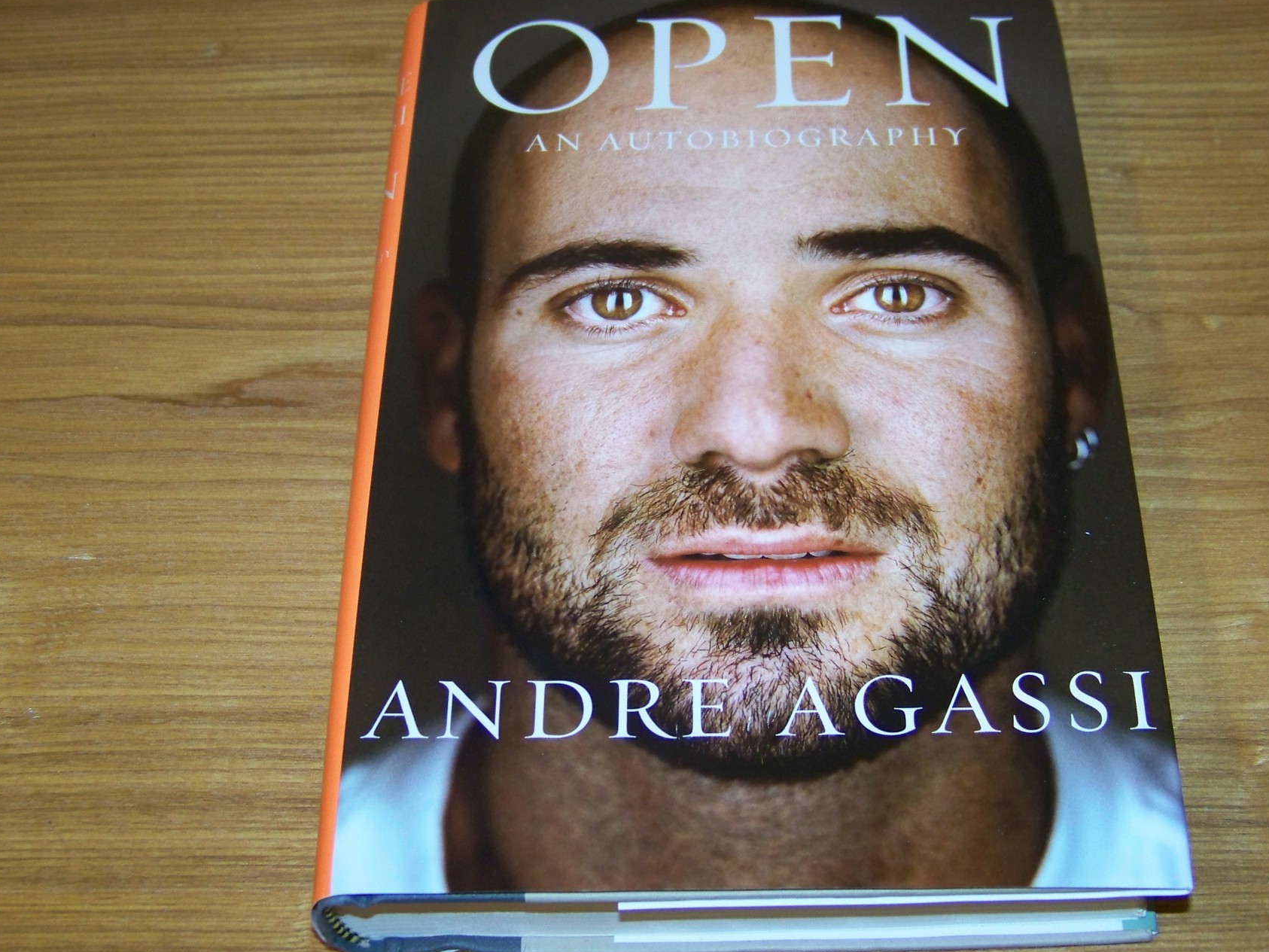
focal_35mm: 51
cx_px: 659
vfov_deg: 28.6
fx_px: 1870
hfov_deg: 37.5
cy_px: 483
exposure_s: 1/30
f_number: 2.8
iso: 200
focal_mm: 6.75
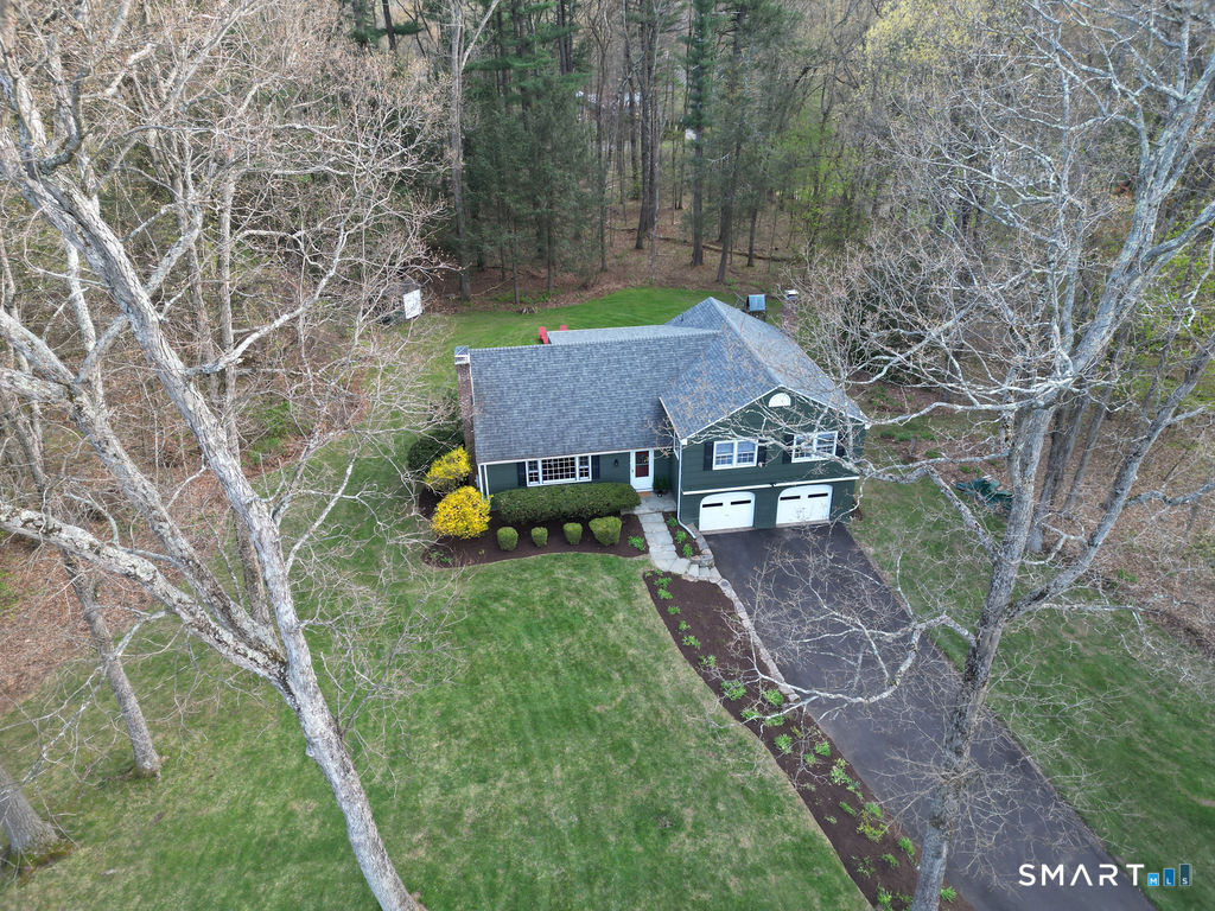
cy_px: 456
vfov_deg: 56.8
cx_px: 608
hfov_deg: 71.6
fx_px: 842
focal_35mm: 24
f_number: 1.7
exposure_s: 1/90
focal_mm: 6.72
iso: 100
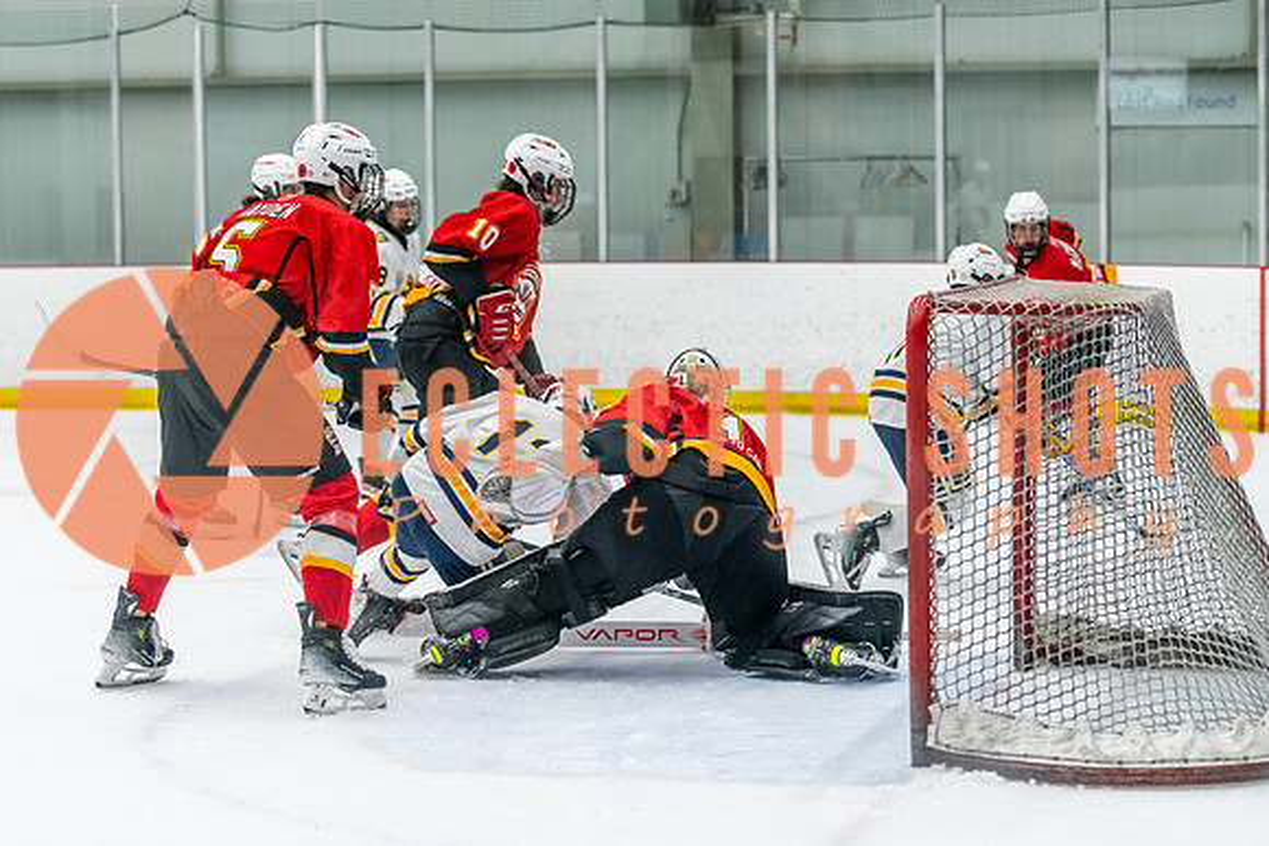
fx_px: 3480
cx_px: 600
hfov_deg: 20.7
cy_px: 459
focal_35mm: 99
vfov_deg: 13.9
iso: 3200
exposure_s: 1/800
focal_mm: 86
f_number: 2.8
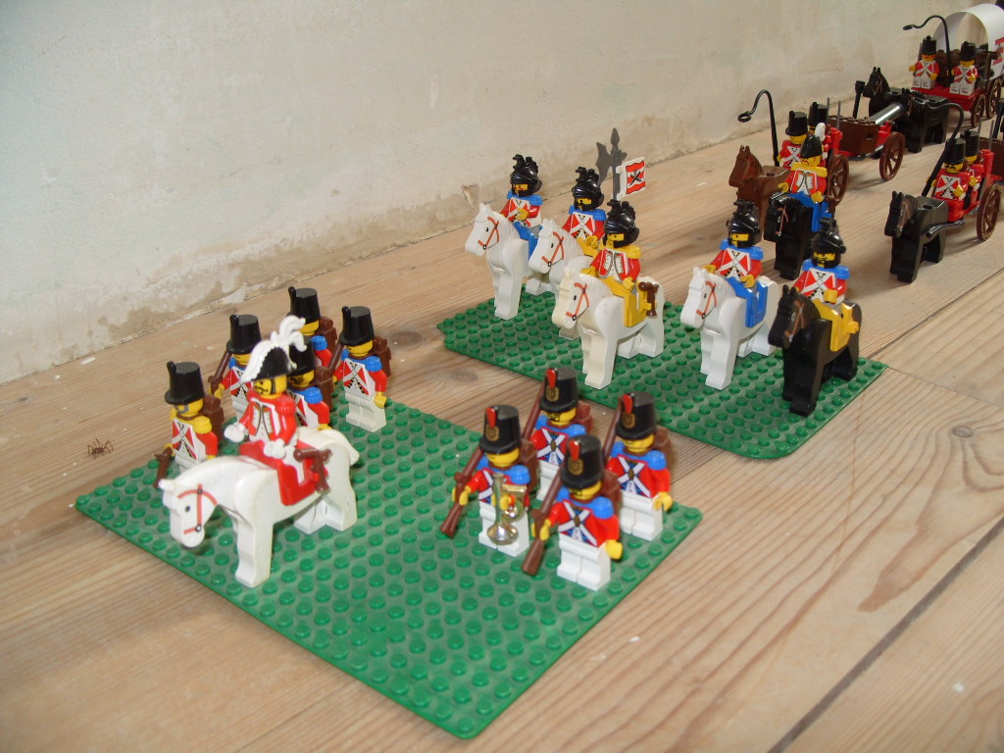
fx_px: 1015
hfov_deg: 52.6
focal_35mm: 35
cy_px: 376
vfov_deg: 40.7
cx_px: 502
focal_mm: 7.8
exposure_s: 1/45
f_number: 2.8
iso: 100
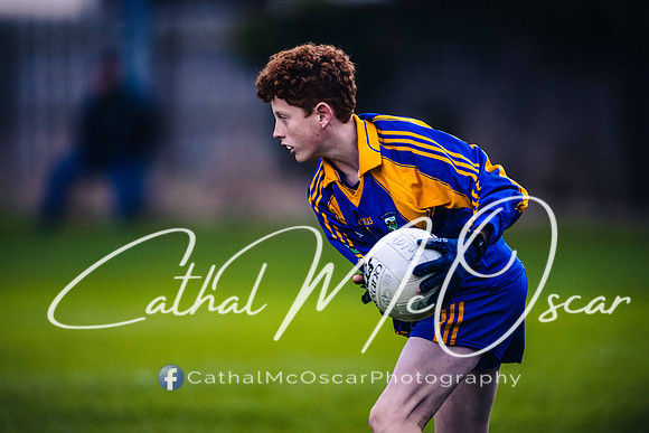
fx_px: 7513
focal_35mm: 417
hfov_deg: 4.9
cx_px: 311
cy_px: 207
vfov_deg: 3.3
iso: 3200
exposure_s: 1/640
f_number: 2.8
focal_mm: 400
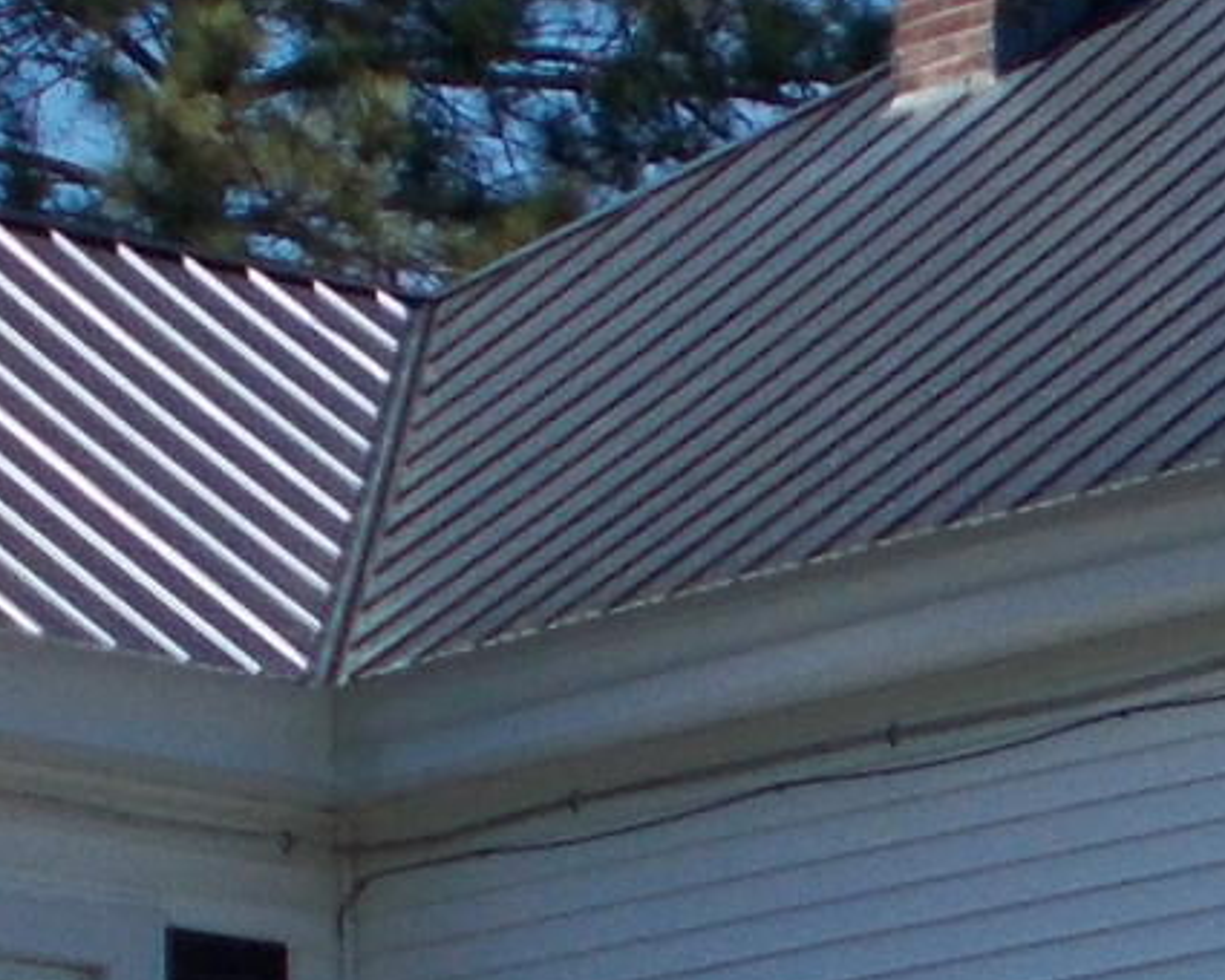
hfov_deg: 7.1
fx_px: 9753
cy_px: 1265
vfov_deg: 5.7
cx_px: 1917
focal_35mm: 269
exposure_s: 1/160
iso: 80
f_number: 9.8
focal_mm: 6.9
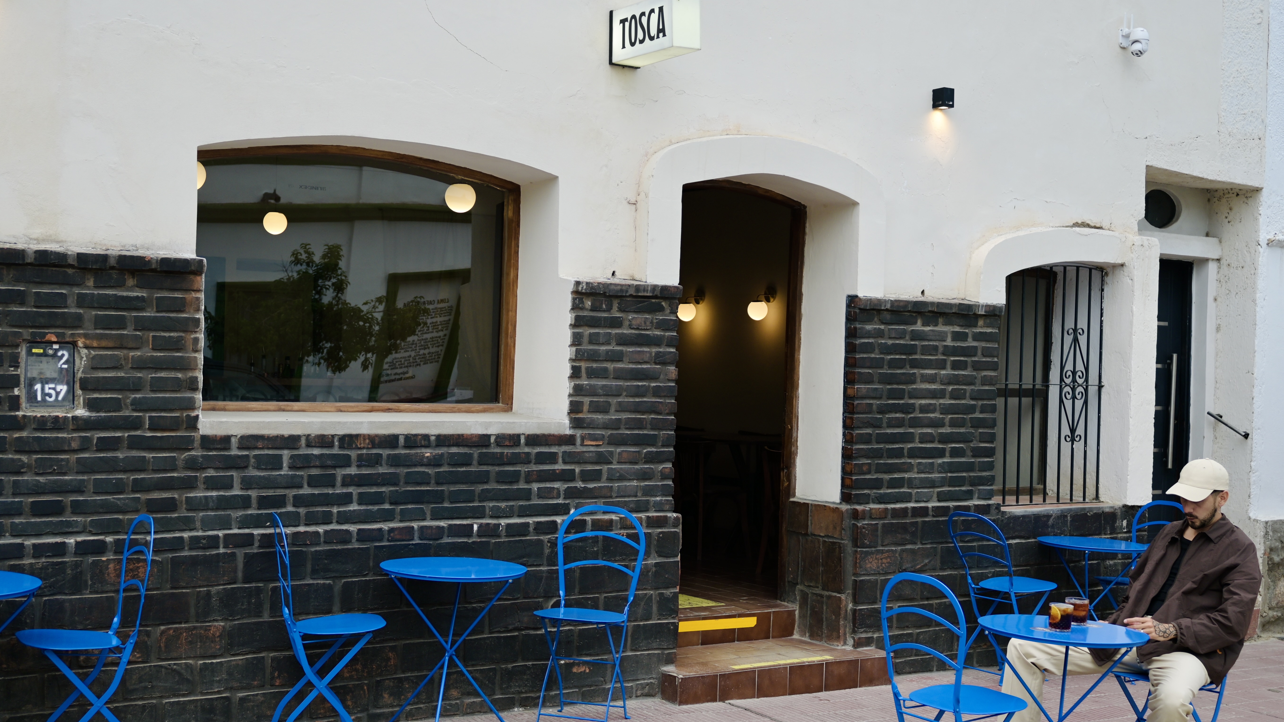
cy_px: 405
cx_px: 642
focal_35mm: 45
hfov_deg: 45.5
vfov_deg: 26.5
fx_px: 1532
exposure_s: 1/250
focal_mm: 28
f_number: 3.2
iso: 100
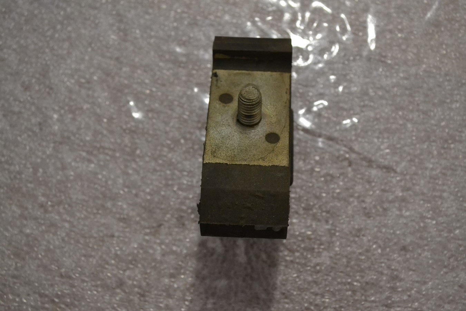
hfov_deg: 35.1
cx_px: 233
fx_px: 738
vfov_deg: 23.8
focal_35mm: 57
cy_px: 156
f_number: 5
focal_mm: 38
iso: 2800
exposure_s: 1/60
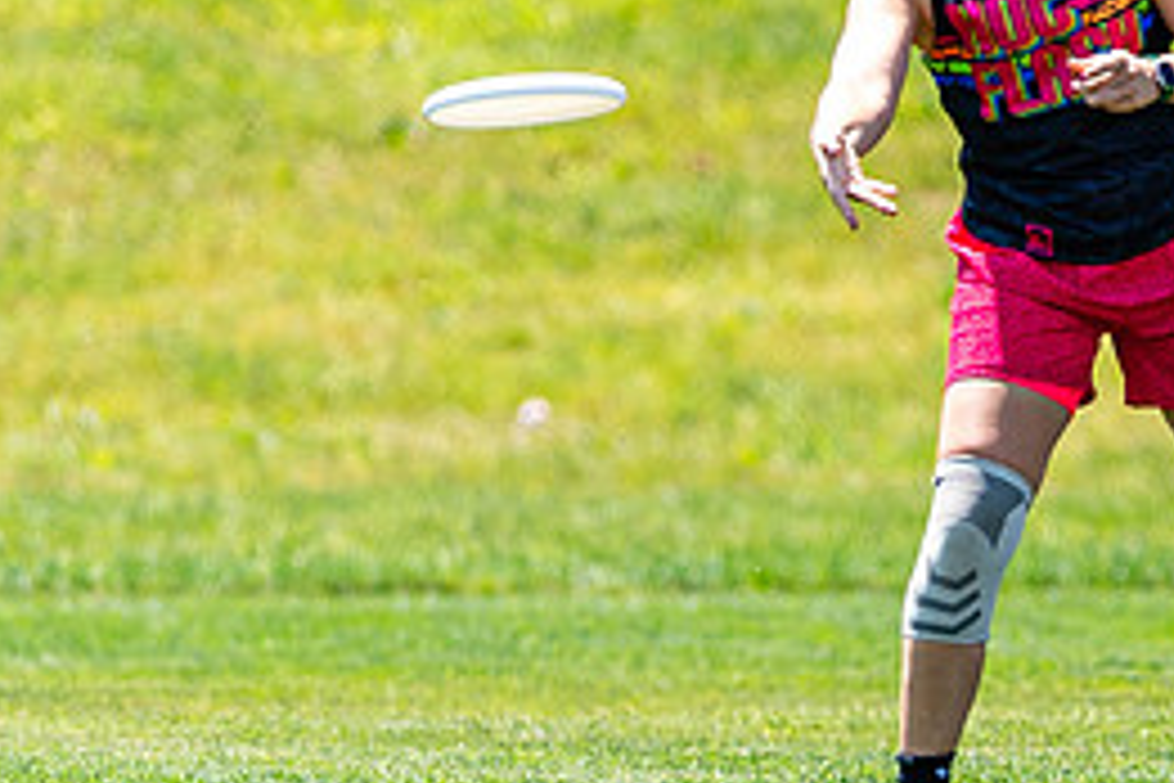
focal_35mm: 1890
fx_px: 61630
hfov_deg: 1.1
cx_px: 1145
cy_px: 195
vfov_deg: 0.7
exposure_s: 1/2500
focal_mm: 400
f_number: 2.8
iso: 250
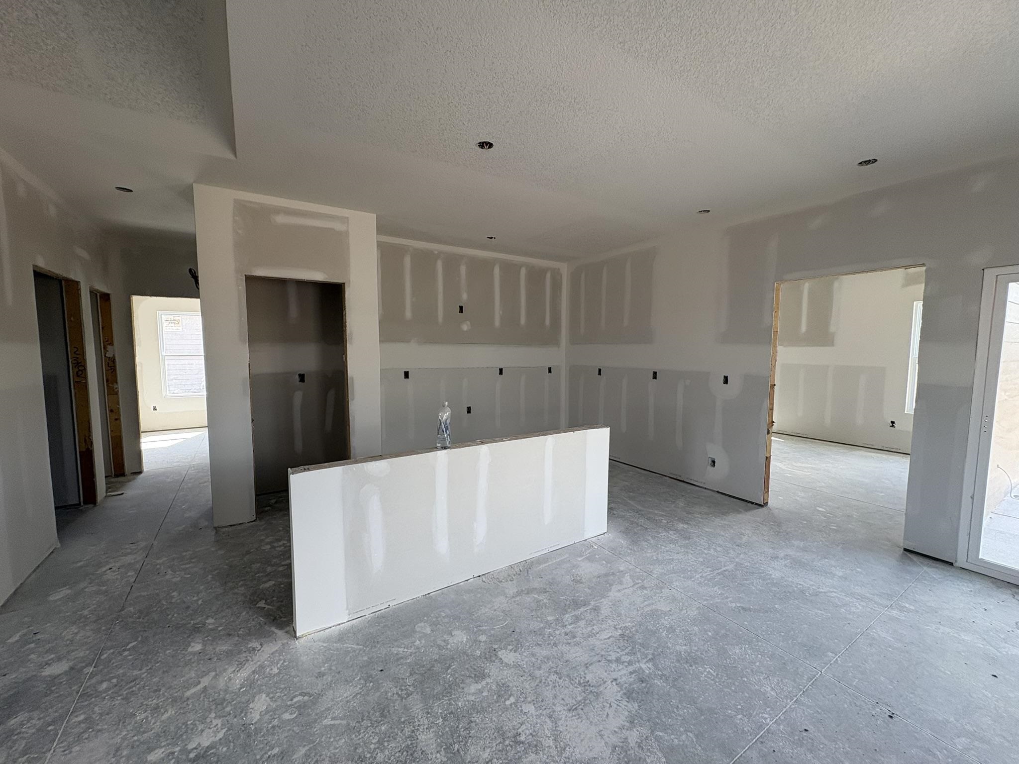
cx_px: 510
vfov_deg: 85.7
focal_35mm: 14
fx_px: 412
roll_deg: -0.3
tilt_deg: -3.4
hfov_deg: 102.1
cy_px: 382
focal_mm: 2.22
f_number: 2.2
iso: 80
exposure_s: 1/99
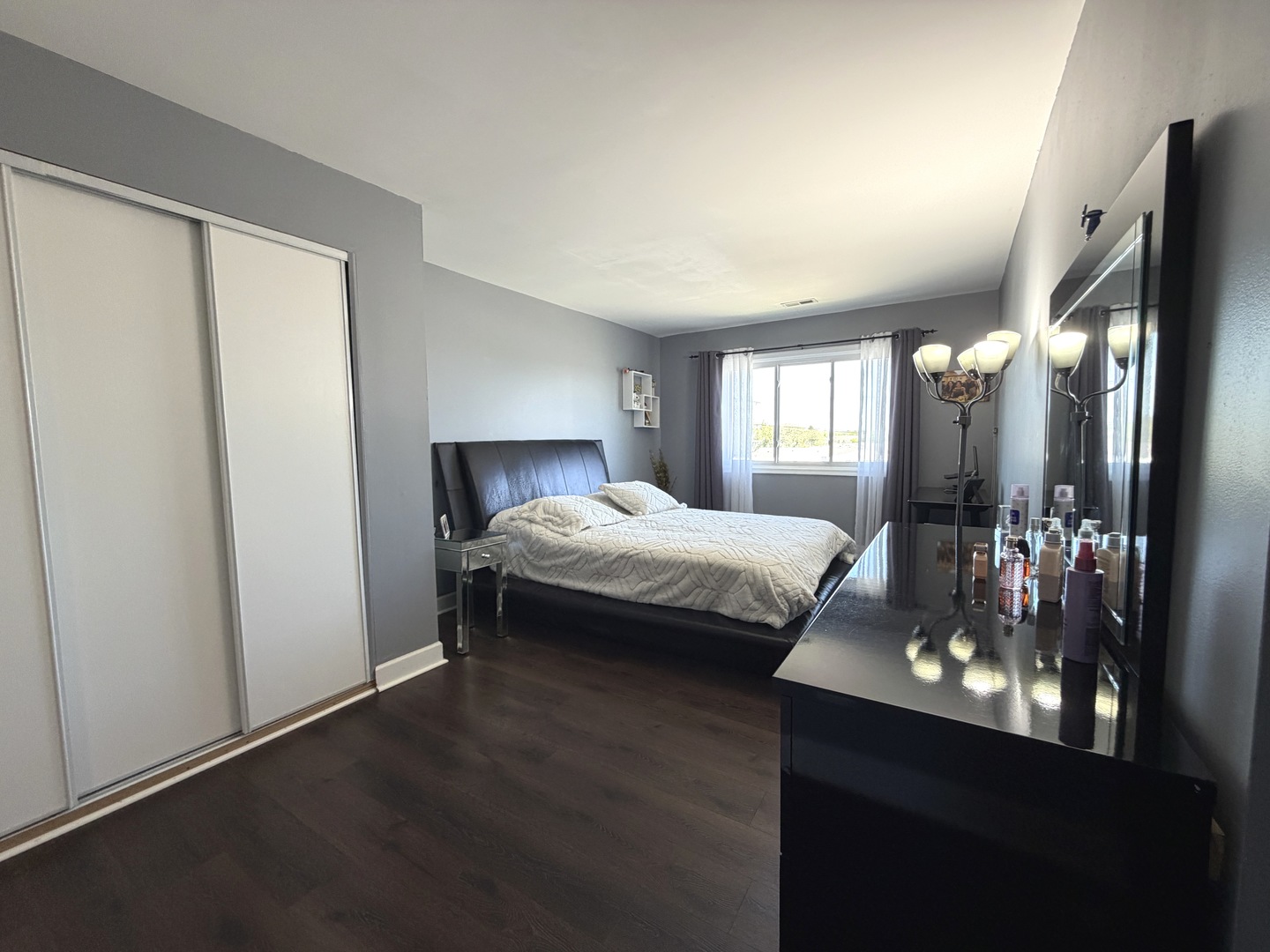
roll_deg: +2.2
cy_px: 476
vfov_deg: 85.7
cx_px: 635
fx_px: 514
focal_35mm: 14
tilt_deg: -4.2
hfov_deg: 102.1
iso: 200
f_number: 2.2
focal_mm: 2.22
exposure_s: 1/120
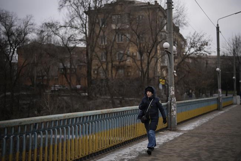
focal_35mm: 50
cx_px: 120
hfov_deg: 39.6
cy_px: 80
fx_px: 335
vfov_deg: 27.0
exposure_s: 1/2500
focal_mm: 50
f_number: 1.2
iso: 100
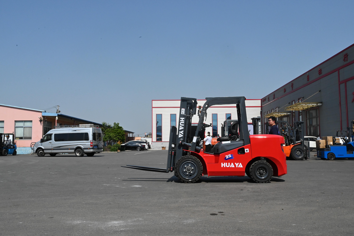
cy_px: 118
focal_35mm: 32
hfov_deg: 58.0
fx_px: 319
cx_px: 177
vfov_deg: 40.5
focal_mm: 32.5
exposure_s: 1/1600
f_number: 20
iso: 2500
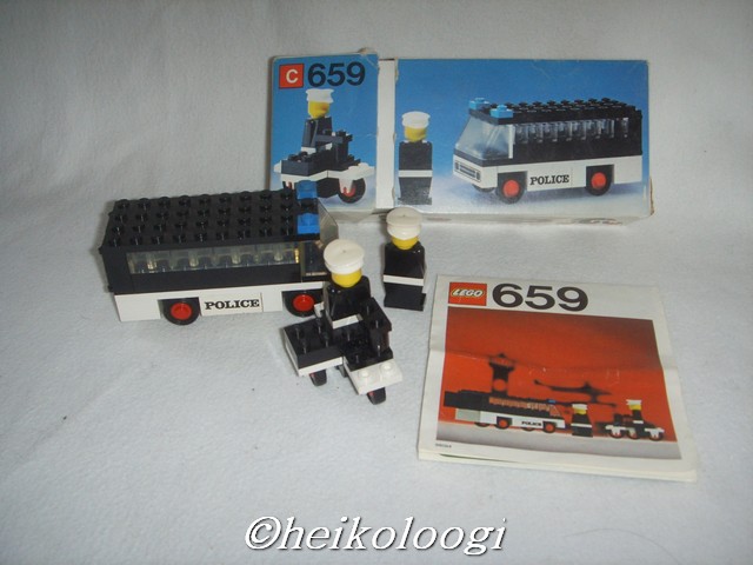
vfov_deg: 36.8
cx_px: 376
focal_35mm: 39
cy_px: 282
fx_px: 848
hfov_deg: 47.9
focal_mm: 6.6
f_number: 3.5
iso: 100
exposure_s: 1/45
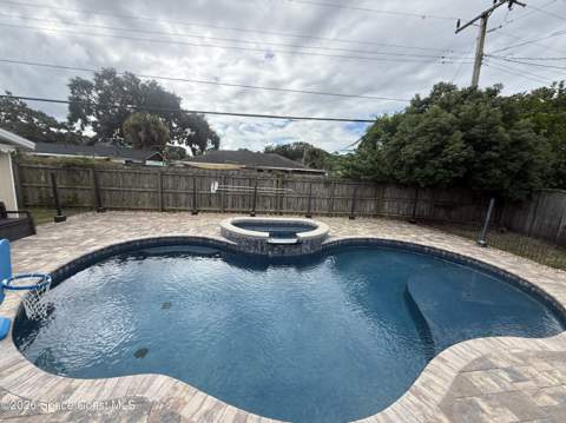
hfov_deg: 102.1
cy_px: 212
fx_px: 229
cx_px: 283
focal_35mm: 14
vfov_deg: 85.6
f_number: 2.2
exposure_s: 1/1368
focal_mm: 2.22
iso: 64
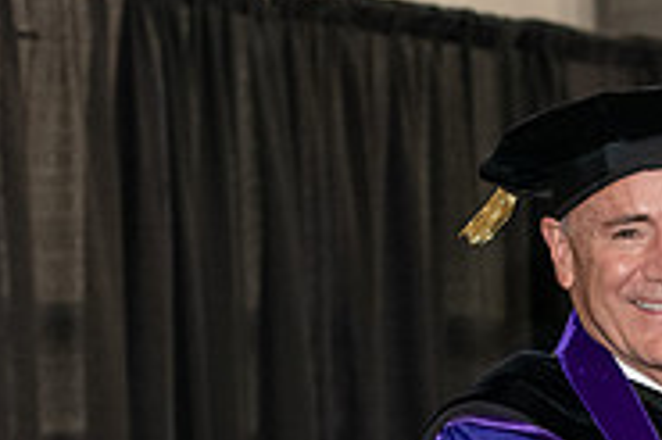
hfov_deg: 9.3
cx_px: 741
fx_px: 4042
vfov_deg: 6.2
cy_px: 560
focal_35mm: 220
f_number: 5
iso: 2500
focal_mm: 70
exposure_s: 1/200
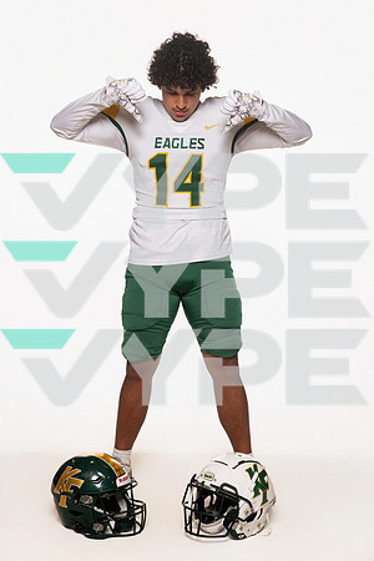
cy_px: 280
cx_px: 187
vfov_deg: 31.0
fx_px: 1013
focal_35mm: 65
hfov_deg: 20.9
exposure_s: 1/320
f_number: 7.1
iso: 800
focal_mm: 65
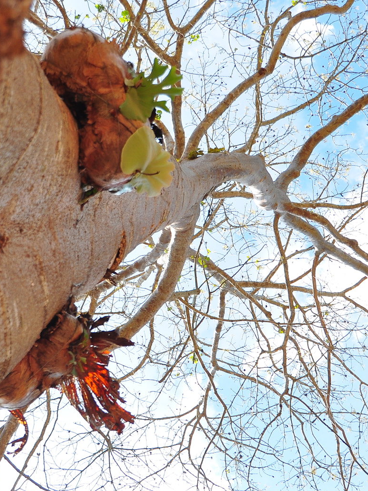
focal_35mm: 77
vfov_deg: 25.4
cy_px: 242
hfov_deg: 19.1
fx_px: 1091
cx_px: 130
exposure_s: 1/400
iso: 200
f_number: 4
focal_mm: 27
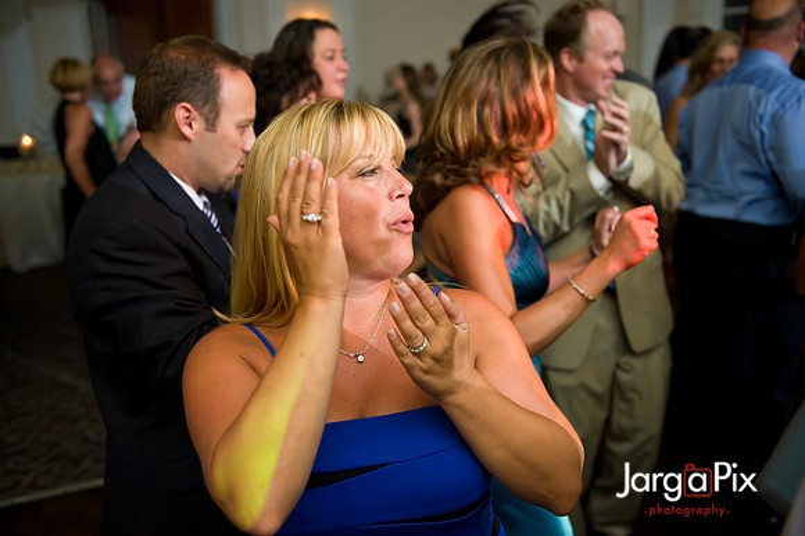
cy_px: 268
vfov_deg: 35.0
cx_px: 402
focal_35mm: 38
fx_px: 849
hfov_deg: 50.7
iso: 1600
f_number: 3.2
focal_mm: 38
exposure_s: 1/125
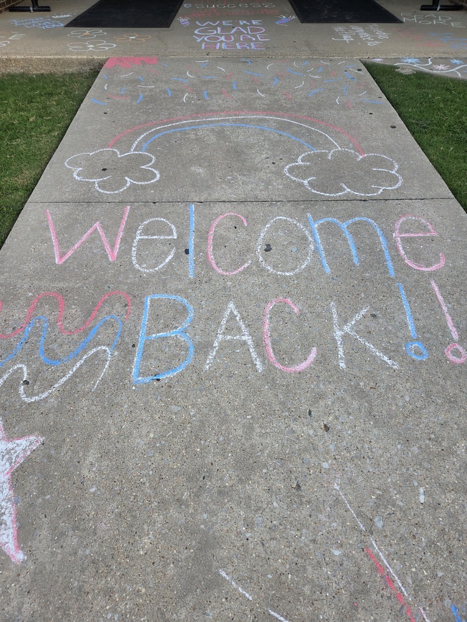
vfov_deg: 73.9
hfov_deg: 58.9
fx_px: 414
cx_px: 234
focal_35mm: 23
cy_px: 311
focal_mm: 5.4
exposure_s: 1/120
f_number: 1.8
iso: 50
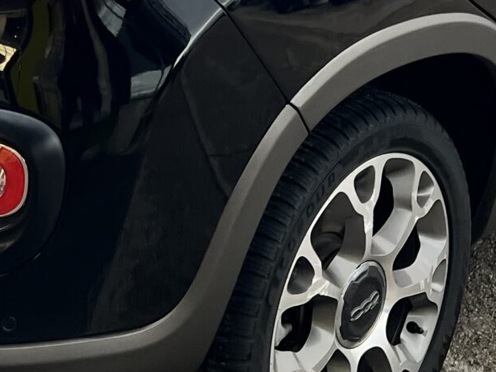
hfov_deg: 18.2
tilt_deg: -14.1
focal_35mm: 108
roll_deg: -0.3
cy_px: -122
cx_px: 229
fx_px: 1547
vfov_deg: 13.2
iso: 80
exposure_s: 1/121
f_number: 1.5
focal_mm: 5.7
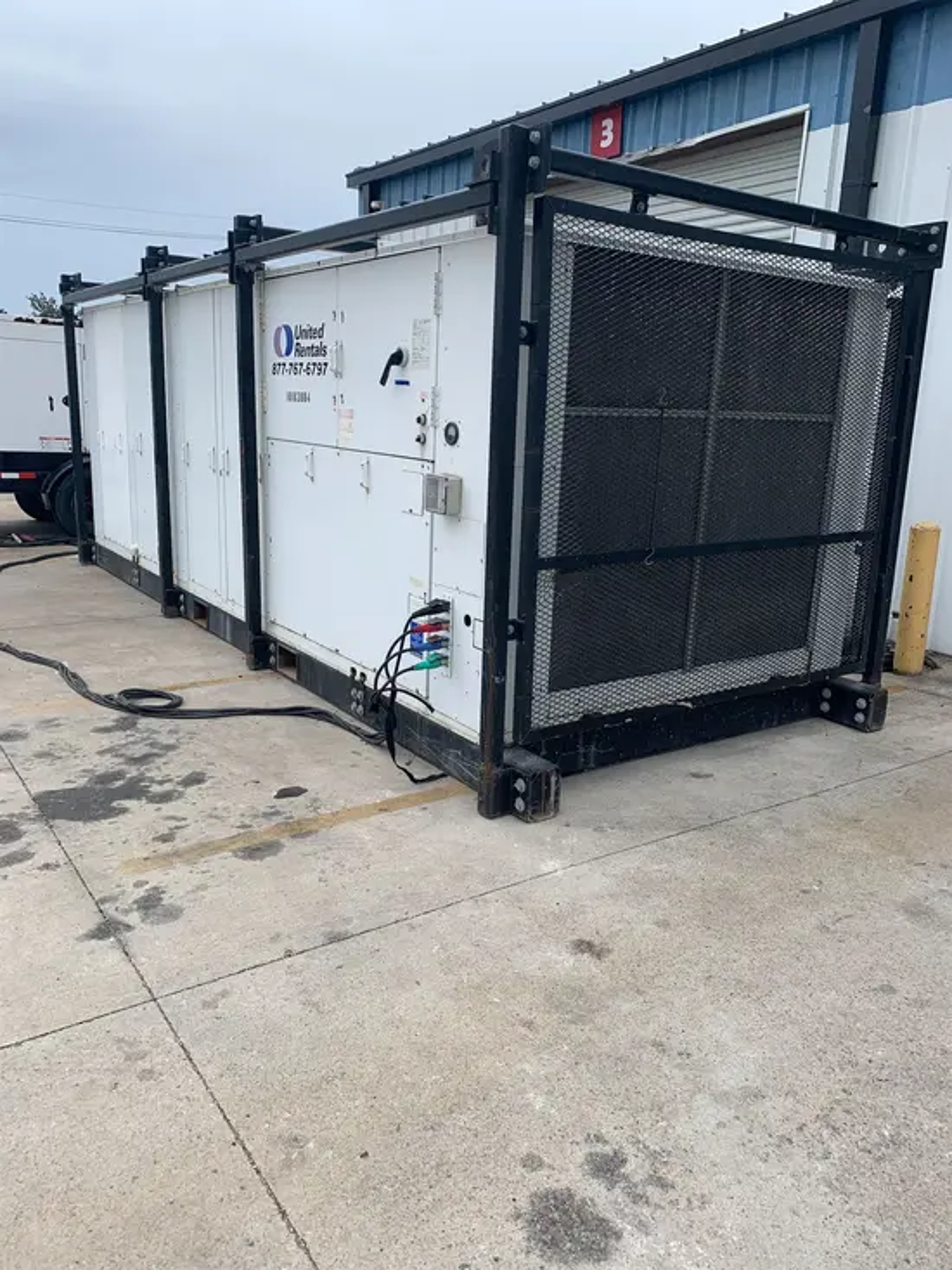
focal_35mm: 26
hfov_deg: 53.1
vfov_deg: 67.3
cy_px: 635
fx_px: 953
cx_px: 476
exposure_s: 1/871
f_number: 1.8
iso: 25
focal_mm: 4.25
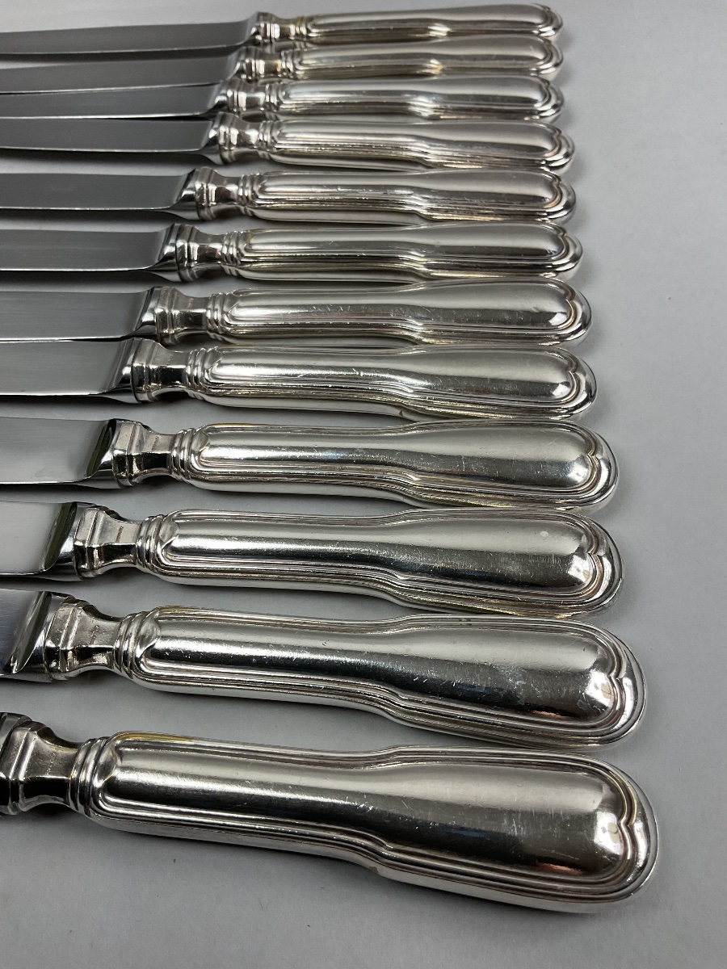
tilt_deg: -53.6
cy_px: 484
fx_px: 812
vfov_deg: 61.7
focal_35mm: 29
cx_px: 364
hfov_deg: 48.2
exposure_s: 1/100
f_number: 1.8
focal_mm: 3
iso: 64
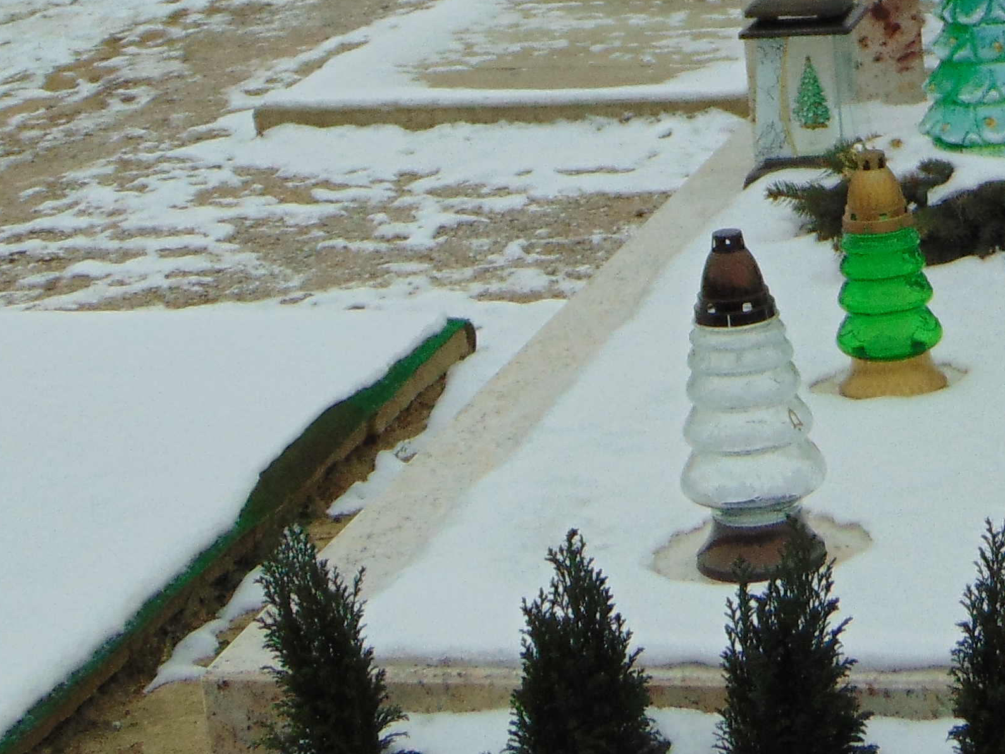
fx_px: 3107
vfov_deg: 13.6
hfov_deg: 18.2
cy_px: -22
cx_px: 822
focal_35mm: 107
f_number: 3.2
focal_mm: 5.8
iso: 80
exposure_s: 1/250
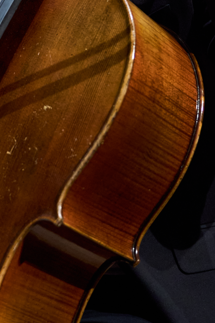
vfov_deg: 17.2
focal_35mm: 116
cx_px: -41
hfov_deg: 11.6
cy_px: -9
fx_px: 1039
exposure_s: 1/200
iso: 3200
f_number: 2.8
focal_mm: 29.5
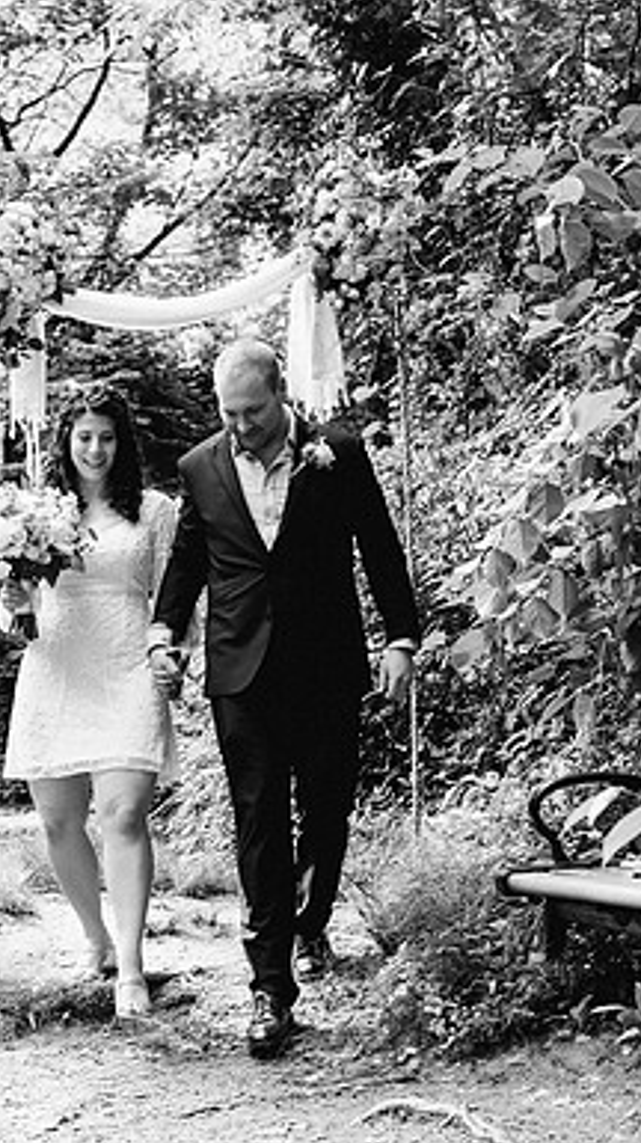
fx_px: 2271
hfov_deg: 15.9
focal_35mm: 75
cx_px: 84
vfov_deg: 28.2
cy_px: 542
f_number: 4
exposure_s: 1/160
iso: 200
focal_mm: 45
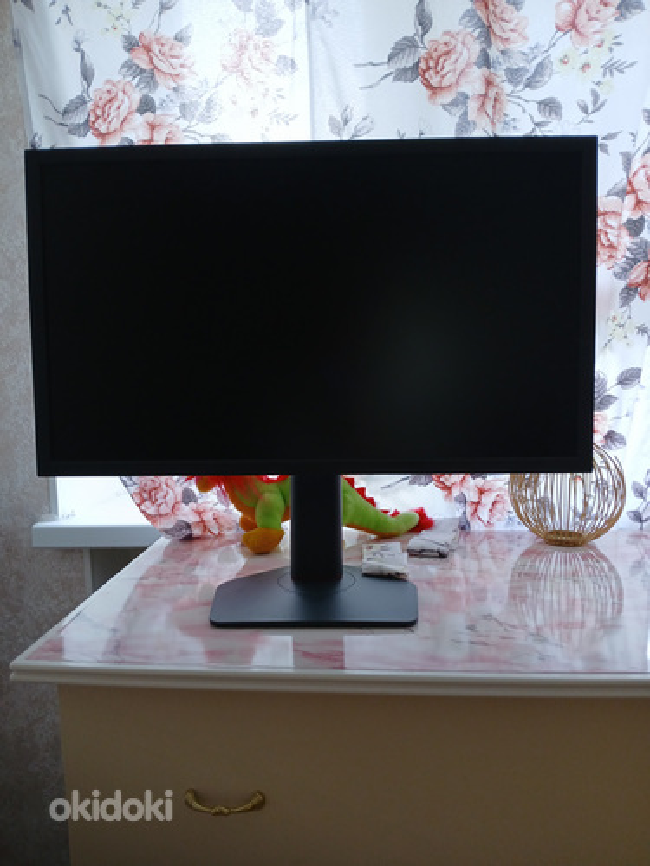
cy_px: 433
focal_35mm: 26
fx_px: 651
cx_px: 325
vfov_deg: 67.3
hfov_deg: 53.1
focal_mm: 3.98
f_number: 1.8
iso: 125
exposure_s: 1/50
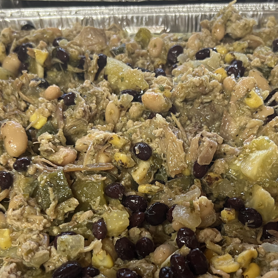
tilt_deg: -49.1
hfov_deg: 36.8
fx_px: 418
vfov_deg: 36.6
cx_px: 150
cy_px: 174
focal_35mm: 46
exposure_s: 1/60
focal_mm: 5.7
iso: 250
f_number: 1.5
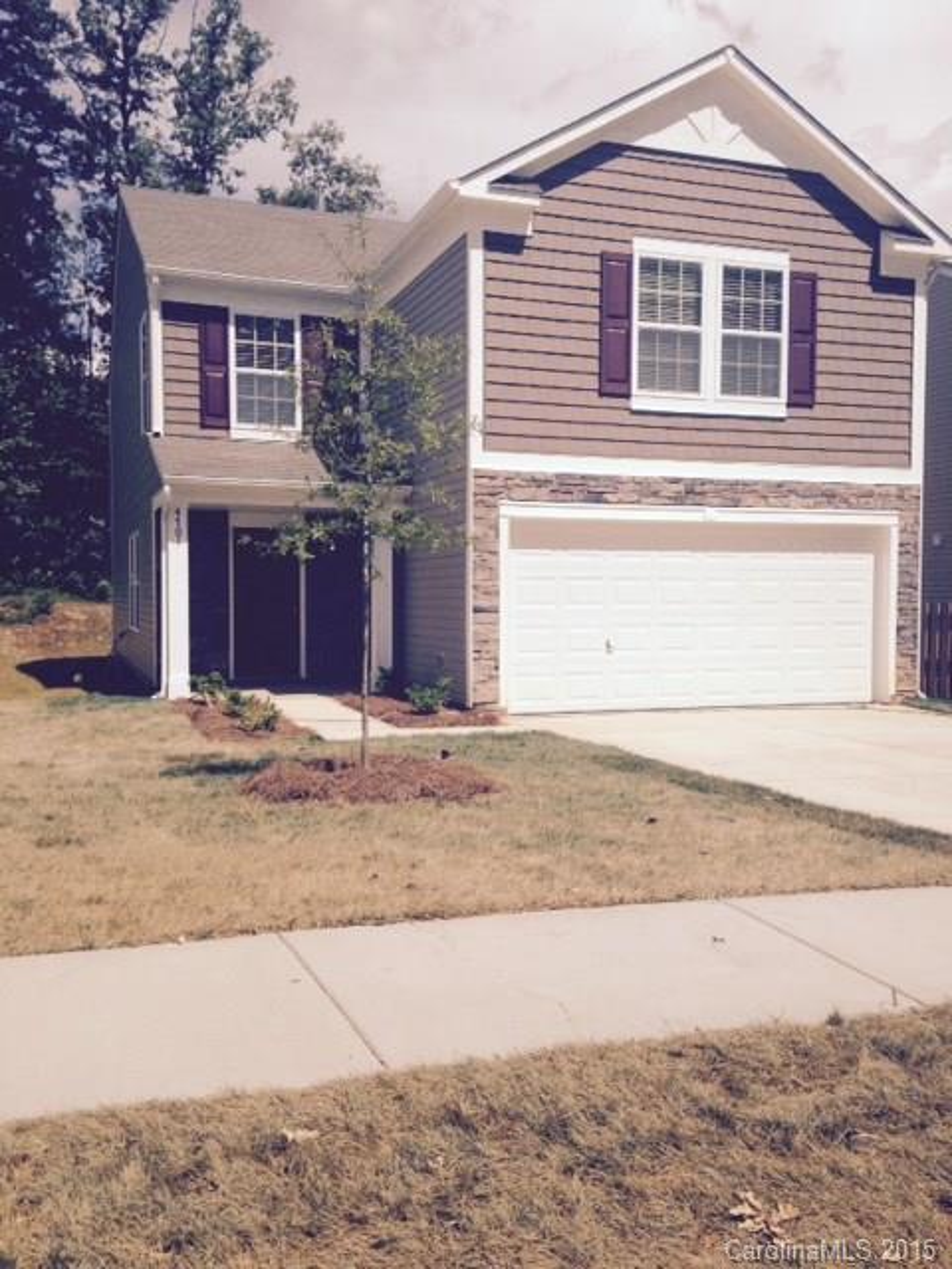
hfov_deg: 42.9
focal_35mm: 33
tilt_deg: -3.9
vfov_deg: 55.4
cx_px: 476
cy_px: 634
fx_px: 1210
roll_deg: +0.4
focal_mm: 4.12
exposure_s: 1/3390
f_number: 2.4
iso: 50
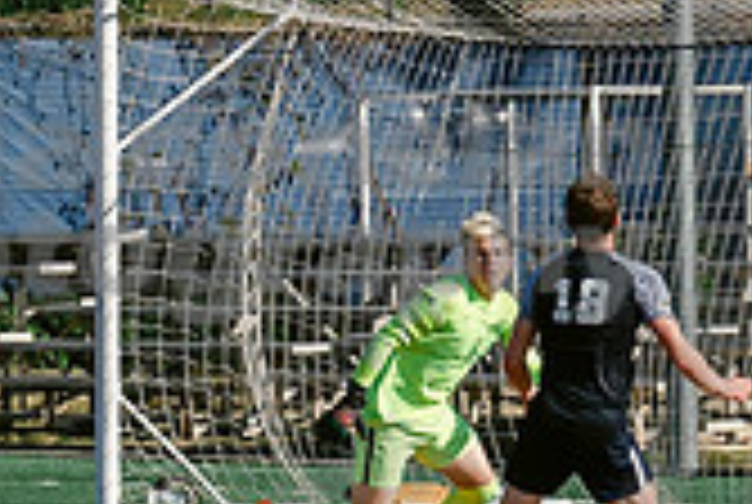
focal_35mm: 547
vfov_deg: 2.5
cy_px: 520
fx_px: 11446
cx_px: -11
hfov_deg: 3.8
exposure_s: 1/3200
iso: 640
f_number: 5.6
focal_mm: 70
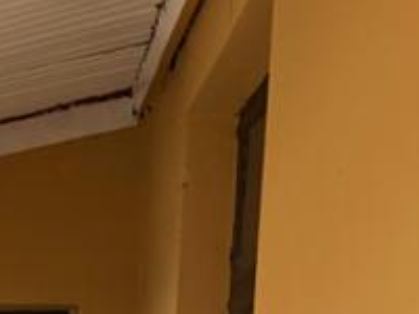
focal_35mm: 112
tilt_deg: -3.8
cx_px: -153
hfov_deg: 16.4
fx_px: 1356
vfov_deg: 12.0
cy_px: 590
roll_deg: -2.3
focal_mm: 4
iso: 20
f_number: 1.8
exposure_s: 1/197
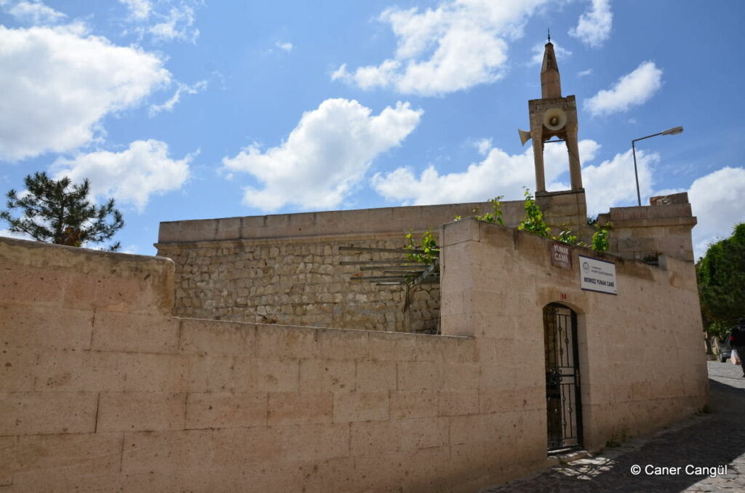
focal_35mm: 26
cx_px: 372
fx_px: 527
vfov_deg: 50.2
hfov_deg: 70.6
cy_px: 246
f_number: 9
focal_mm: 17
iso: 160
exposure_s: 1/500
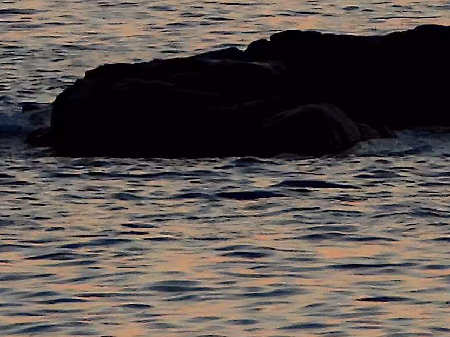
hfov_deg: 0.8
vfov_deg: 0.6
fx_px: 33617
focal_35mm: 2586
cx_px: 339
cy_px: -566
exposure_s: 1/250
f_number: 5
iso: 160
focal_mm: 83.9
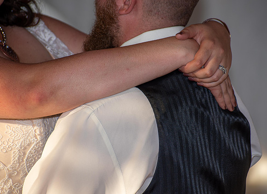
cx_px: 145
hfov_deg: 5.7
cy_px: 97
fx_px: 2666
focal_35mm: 350
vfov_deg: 4.2
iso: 125
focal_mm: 220
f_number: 5.6
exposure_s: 1/125
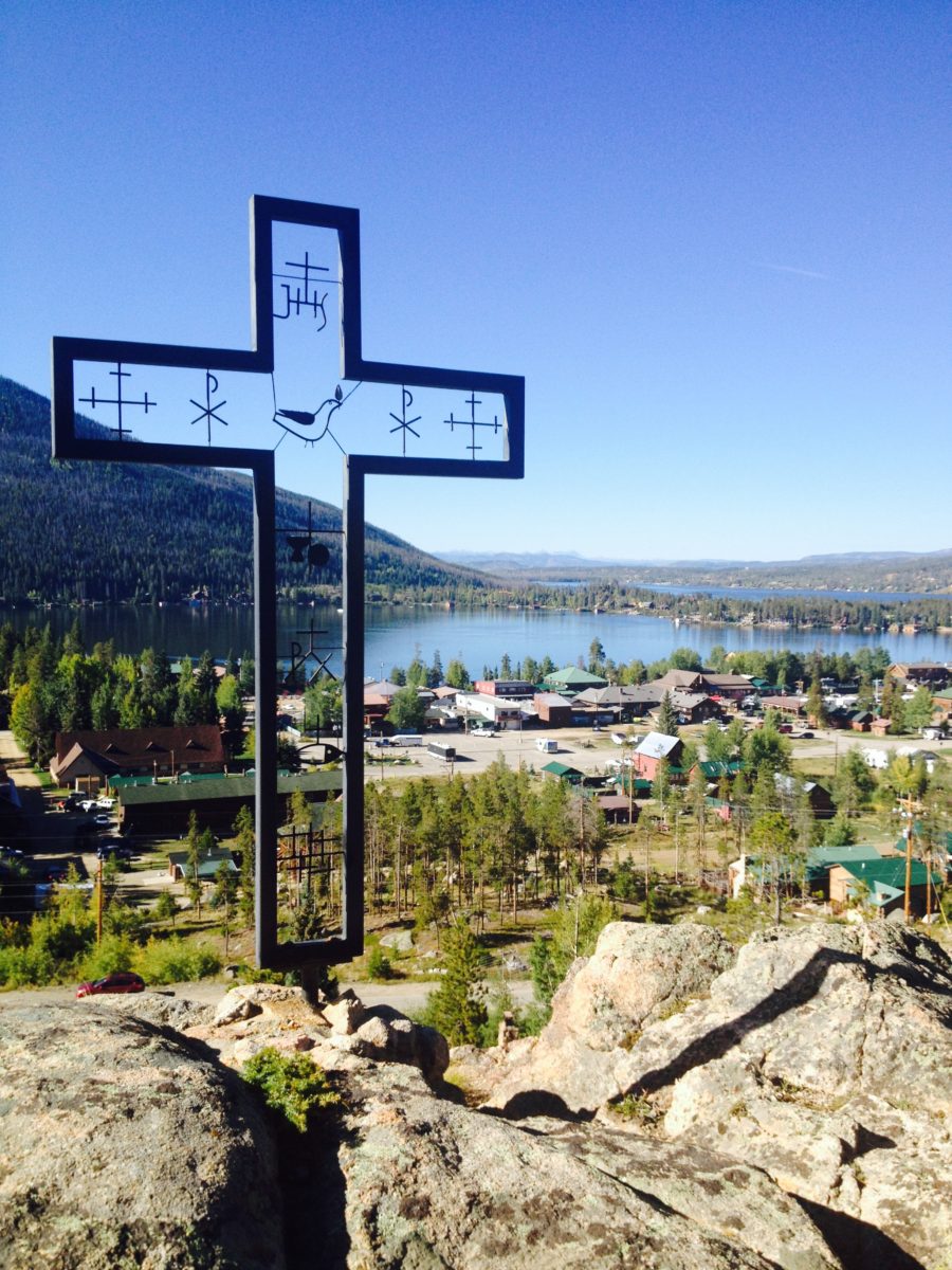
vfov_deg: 52.6
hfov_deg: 40.7
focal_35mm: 35
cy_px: 635
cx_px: 476
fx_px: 1283
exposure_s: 1/1151
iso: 50
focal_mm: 4.28
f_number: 2.4
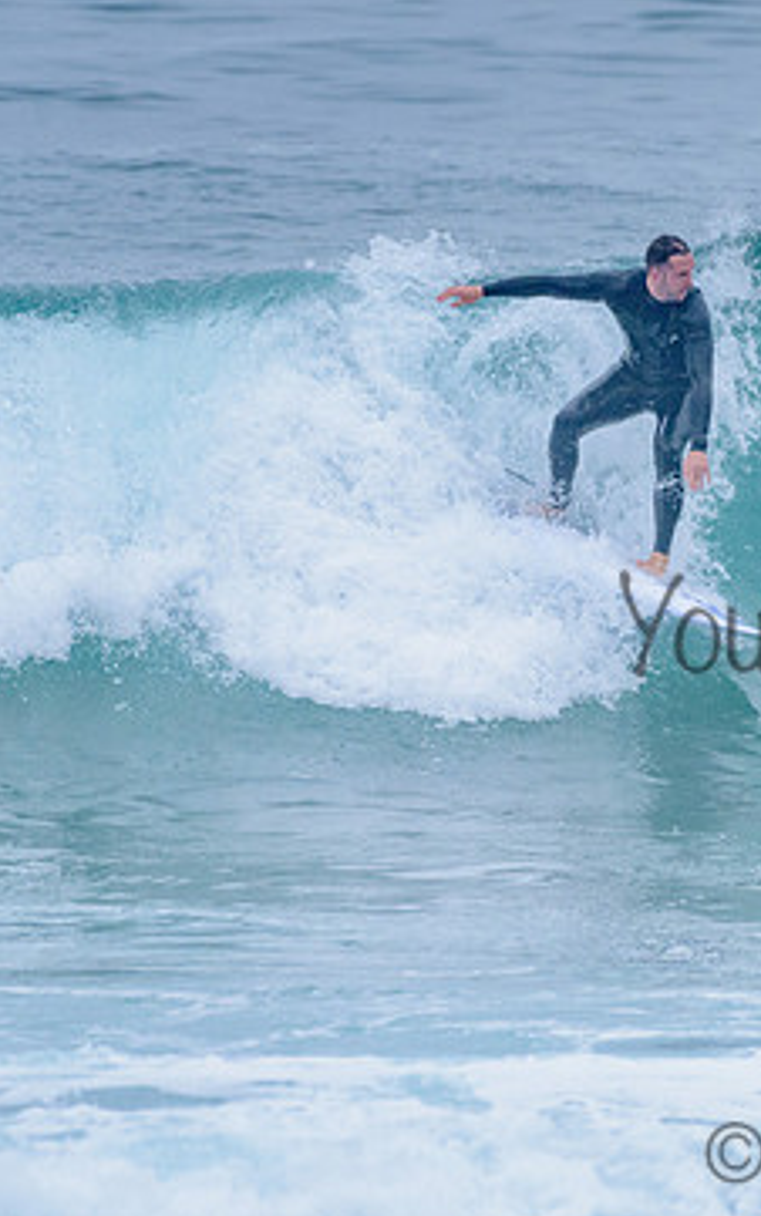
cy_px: 508
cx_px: 755
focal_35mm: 1004
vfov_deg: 2.1
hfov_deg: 1.3
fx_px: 33277
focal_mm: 500
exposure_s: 1/2000
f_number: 5.6
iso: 1800
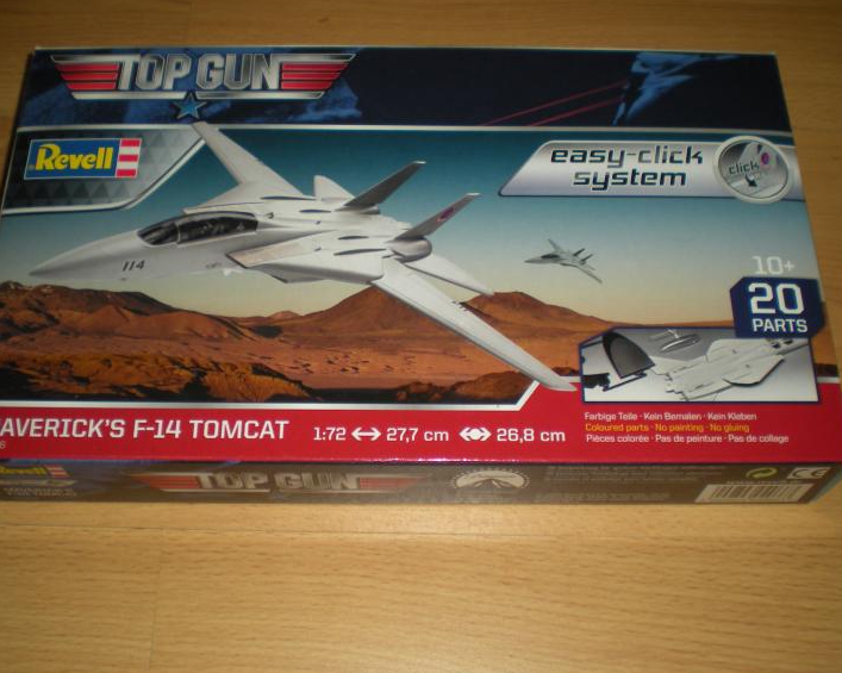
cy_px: 331
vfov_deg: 35.7
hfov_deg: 43.8
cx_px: 398
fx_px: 1046
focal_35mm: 42
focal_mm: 6.3
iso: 64
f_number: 3.1
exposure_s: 1/60
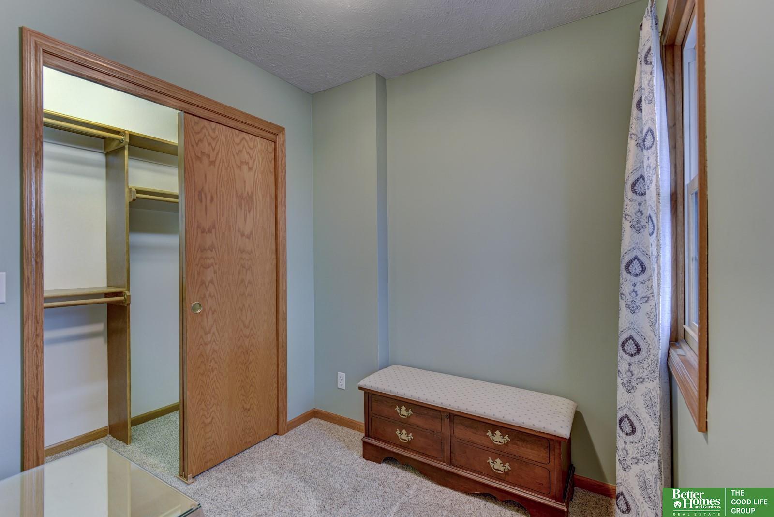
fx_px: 516
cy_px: 258
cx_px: 387
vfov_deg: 53.2
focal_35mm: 24
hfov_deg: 73.7
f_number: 8
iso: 400
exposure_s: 1/2
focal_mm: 24
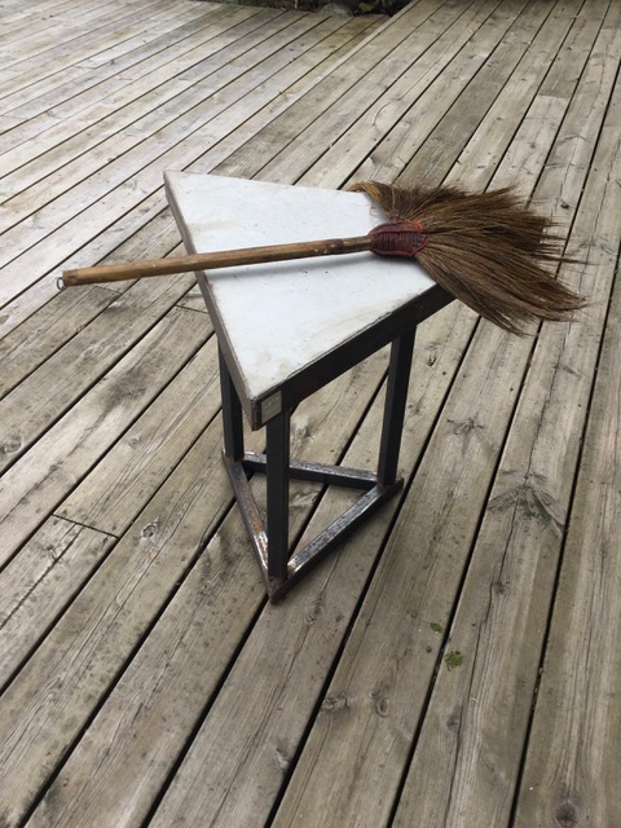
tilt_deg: -41.5
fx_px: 742
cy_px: 414
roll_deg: -0.2
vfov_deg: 58.4
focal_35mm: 31
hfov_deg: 45.4
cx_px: 310
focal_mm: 3.3
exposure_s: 1/652
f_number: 2.4
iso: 25
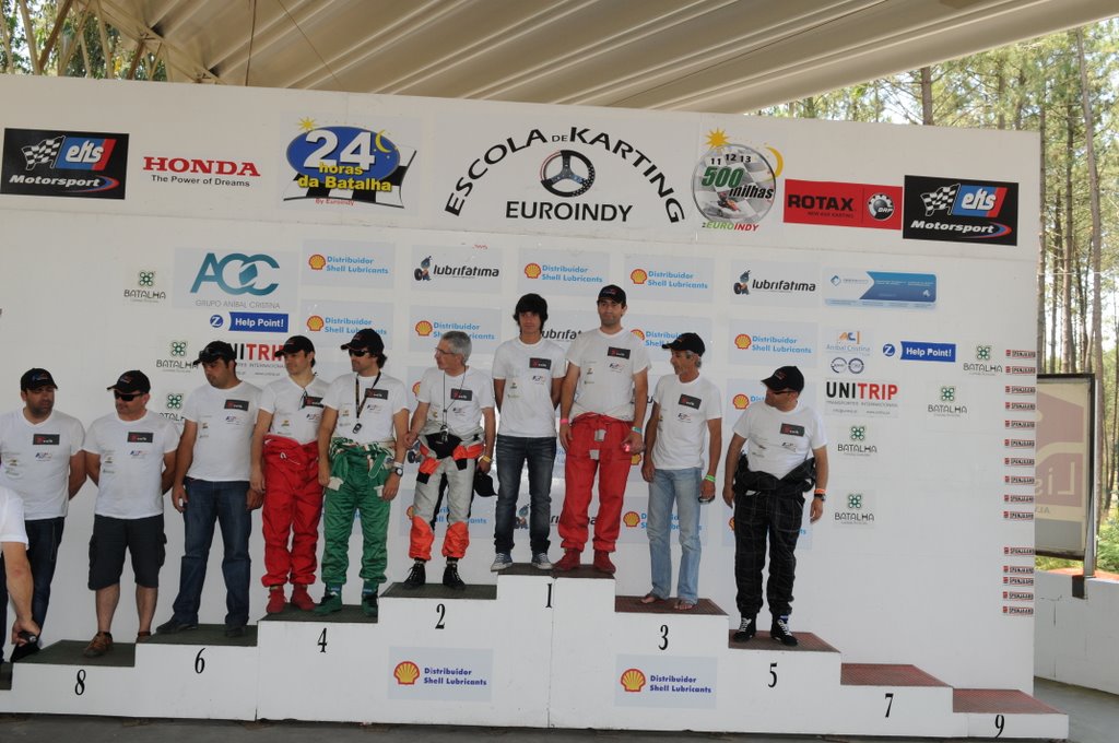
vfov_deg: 39.9
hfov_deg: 57.3
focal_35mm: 33
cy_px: 372
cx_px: 560
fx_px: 1024
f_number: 8
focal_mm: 22
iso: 400
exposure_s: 1/100
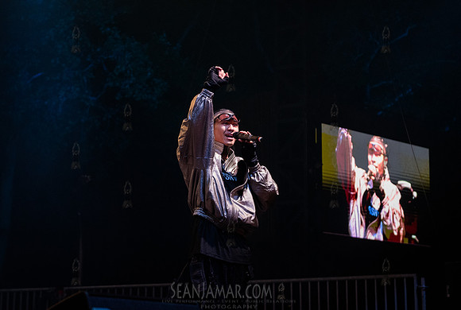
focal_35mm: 82
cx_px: 204
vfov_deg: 16.7
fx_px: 1056
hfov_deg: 24.6
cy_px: 138
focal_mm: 70
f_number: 4
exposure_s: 1/640
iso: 5000
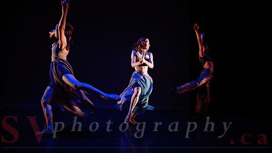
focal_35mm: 26
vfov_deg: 44.7
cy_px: 87
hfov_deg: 72.6
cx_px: 136
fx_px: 185
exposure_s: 1/400
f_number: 1.4
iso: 1000
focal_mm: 24
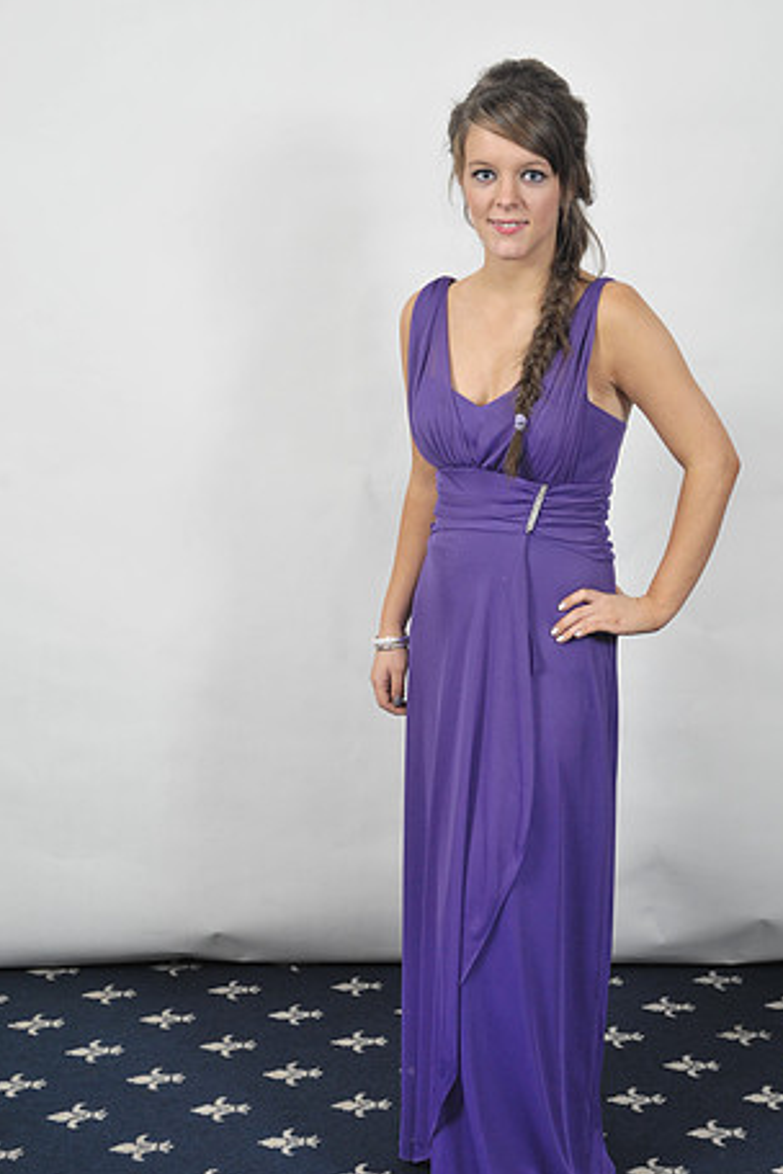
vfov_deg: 32.9
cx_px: 495
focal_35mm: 61
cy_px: 644
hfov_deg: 22.2
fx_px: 1990
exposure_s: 1/160
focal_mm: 48
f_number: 7.1
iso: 1000
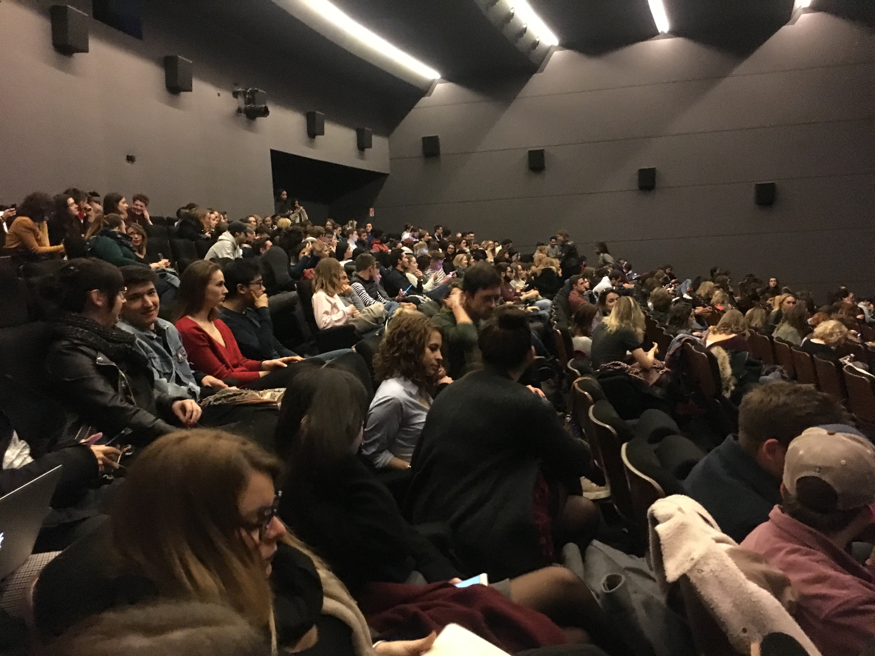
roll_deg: +3.6
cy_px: 328
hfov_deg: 61.7
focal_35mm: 29
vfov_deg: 48.2
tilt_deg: -5.3
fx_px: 733
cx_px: 438
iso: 1000
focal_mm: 4.15
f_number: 2.2
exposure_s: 1/17
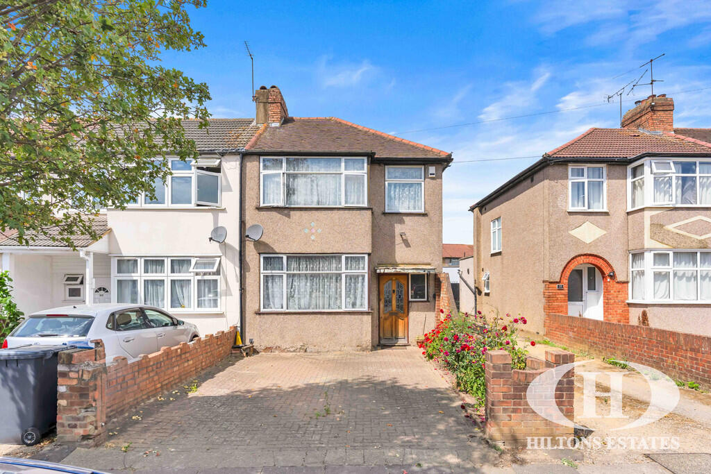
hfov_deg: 90.0
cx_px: 356
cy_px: 237
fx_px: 356
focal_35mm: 18
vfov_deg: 67.4
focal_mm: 18
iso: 200
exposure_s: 1/1250
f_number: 6.3
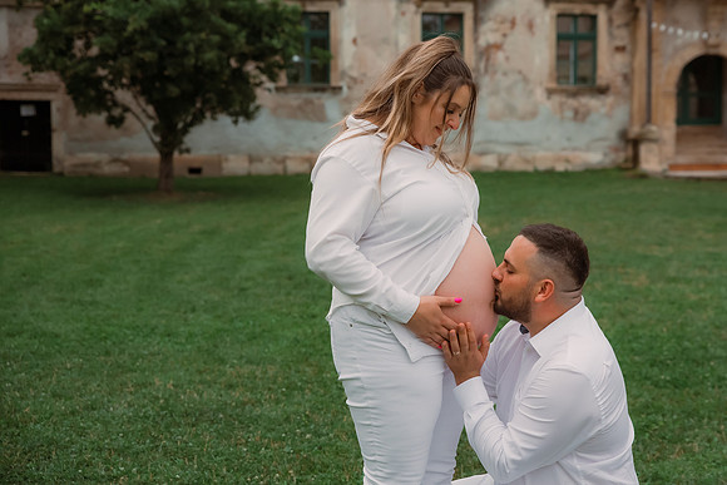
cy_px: 215
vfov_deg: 20.0
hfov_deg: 29.6
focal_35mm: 68
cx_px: 419
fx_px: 1372
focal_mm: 58
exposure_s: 1/320
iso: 2000
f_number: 3.2
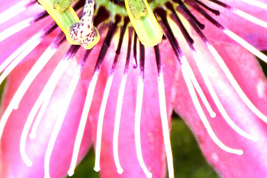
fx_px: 10842
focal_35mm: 1462
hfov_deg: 1.4
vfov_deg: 0.9
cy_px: -55
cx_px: 85
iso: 125
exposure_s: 1/30
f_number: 8
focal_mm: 200
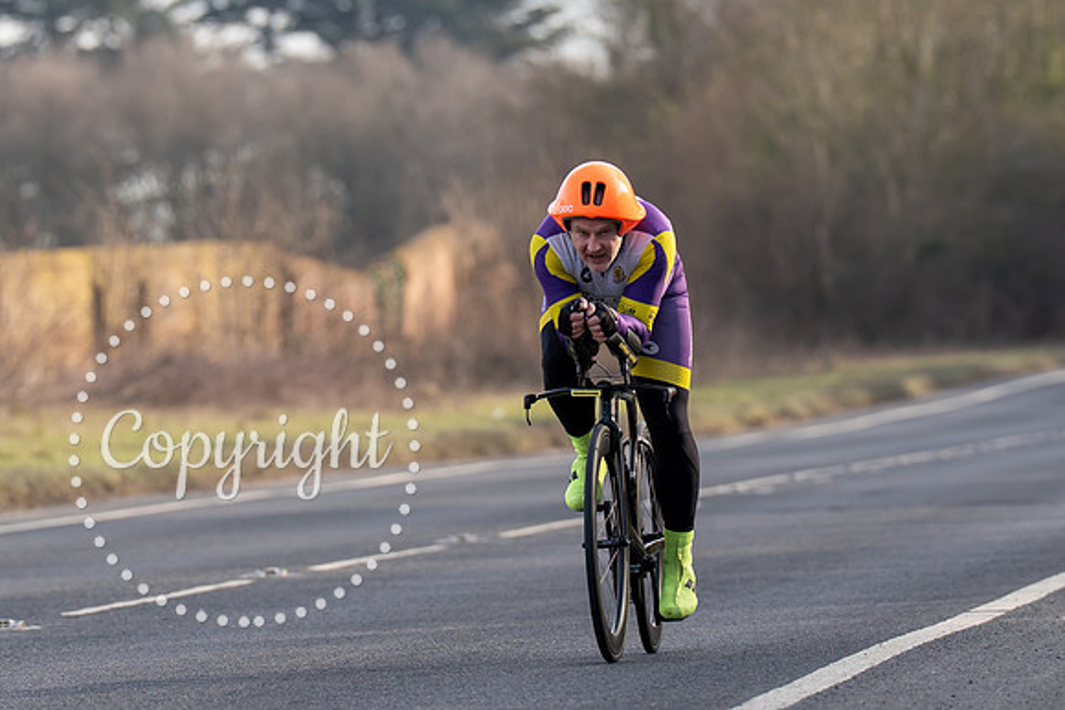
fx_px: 12529
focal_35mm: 423
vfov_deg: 3.2
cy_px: 315
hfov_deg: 4.9
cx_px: 632
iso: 160
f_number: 4
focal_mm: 200
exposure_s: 1/800
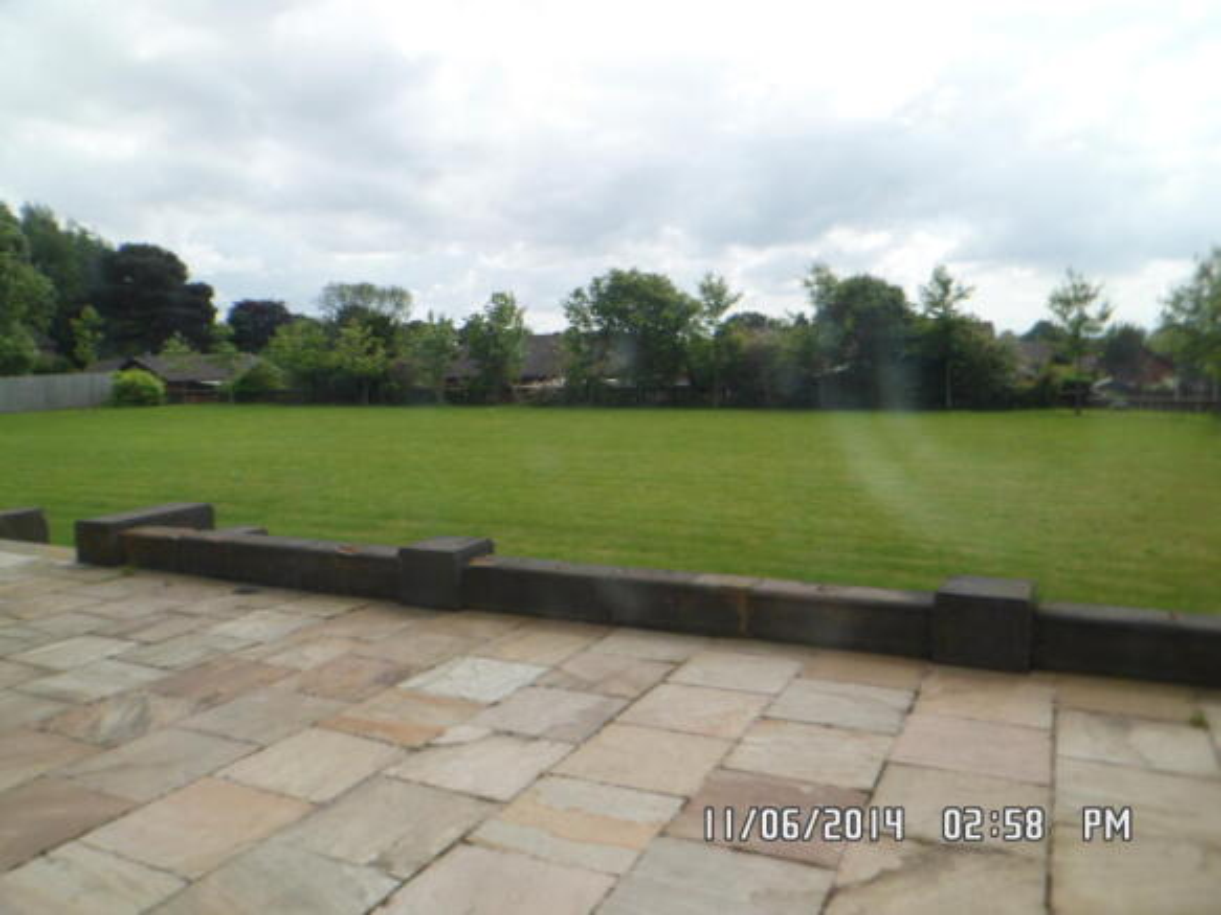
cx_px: 610
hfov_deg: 65.3
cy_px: 458
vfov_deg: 51.3
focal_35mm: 27
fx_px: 952
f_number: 3.3
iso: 80
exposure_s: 1/500
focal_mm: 4.9
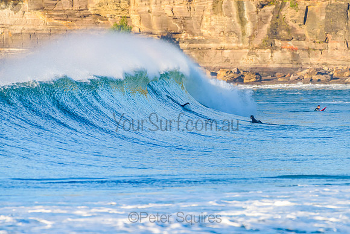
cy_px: 117
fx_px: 5912
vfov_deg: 2.3
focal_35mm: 608
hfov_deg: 3.4
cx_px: 191
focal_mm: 500
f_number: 5.6
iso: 400
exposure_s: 1/2000
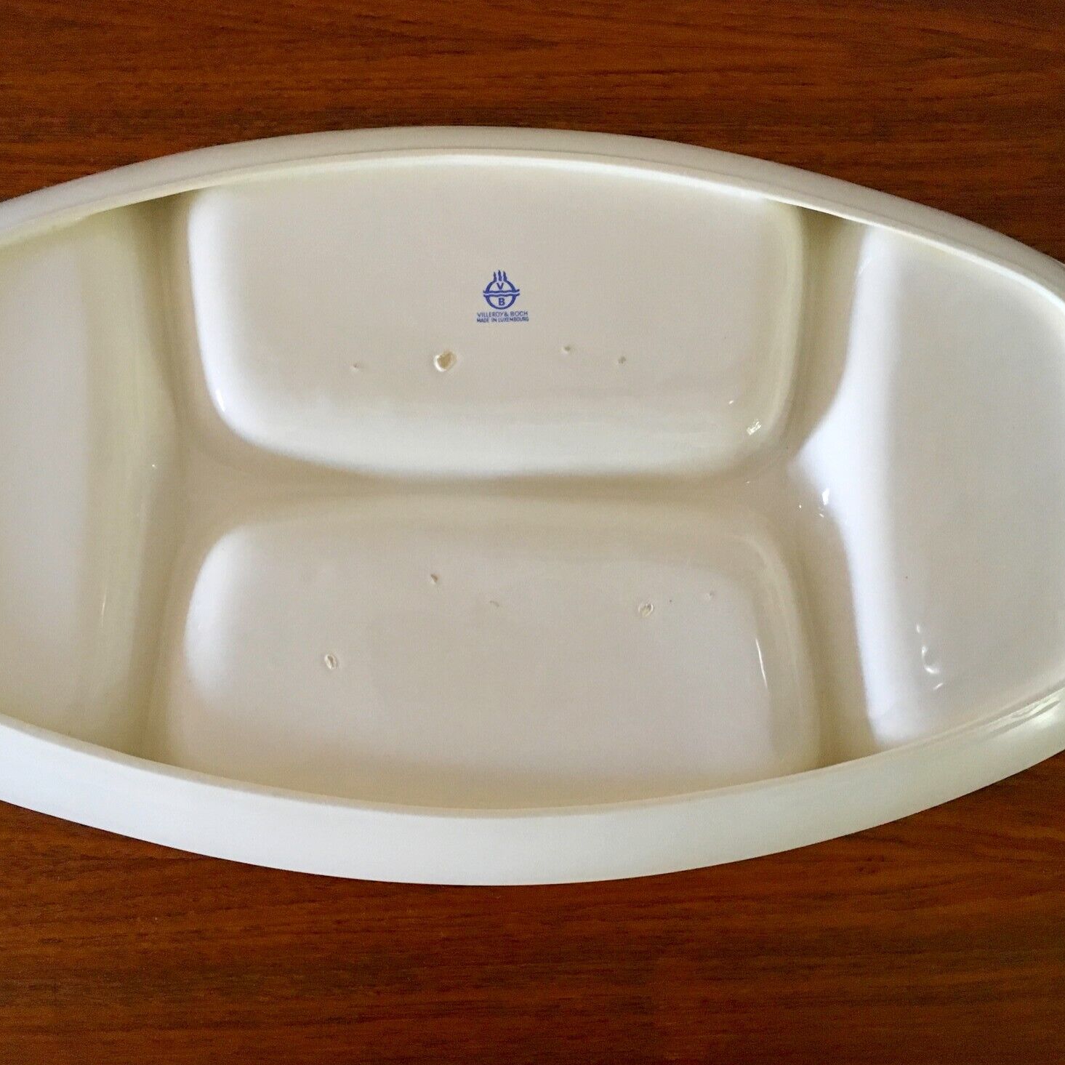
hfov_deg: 47.1
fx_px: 1218
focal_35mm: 35
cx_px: 459
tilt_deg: -83.6
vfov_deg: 47.2
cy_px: 534
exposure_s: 1/25
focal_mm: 4.15
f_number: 2.2
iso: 200
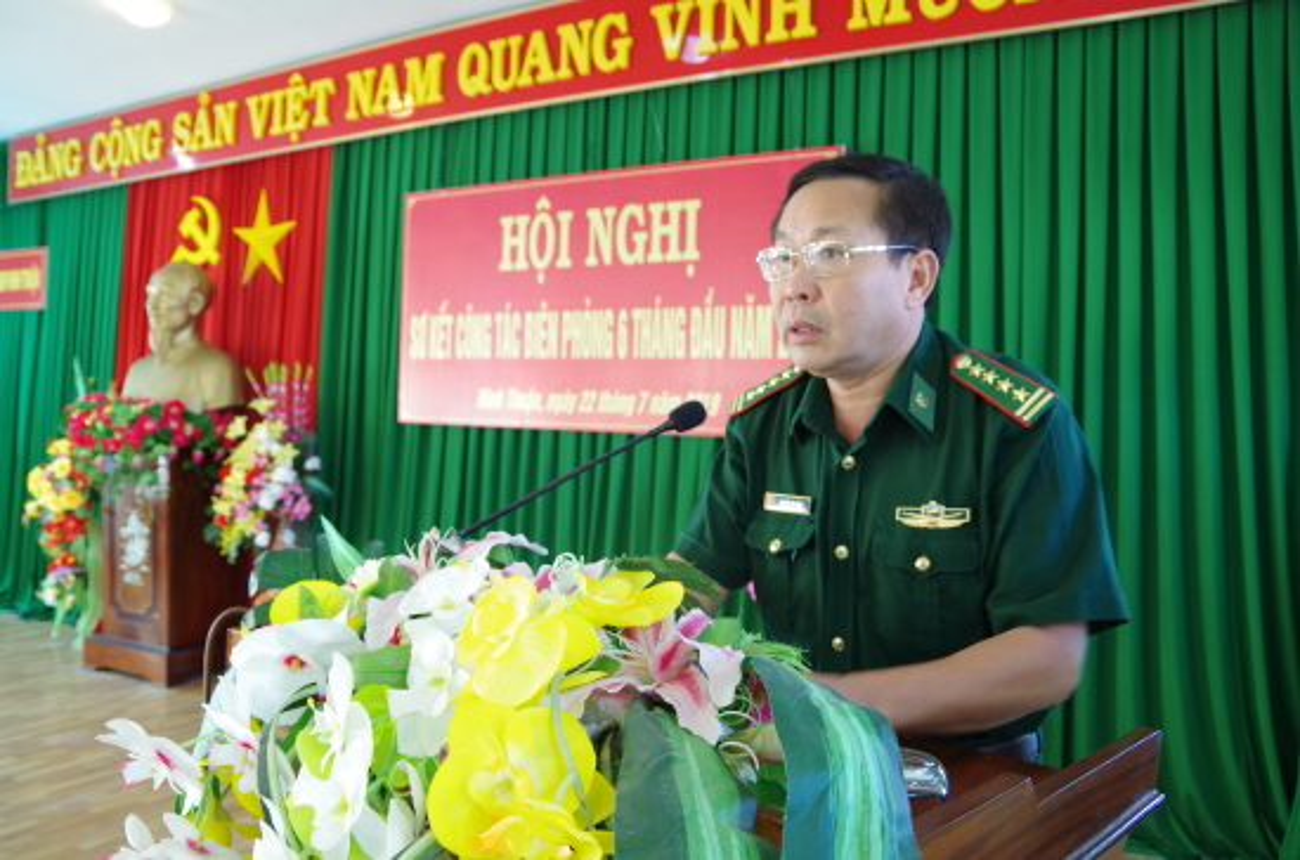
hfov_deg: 67.5
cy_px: 430
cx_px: 650
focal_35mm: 27
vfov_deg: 47.7
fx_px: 973
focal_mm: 18
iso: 800
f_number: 5
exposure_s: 1/15
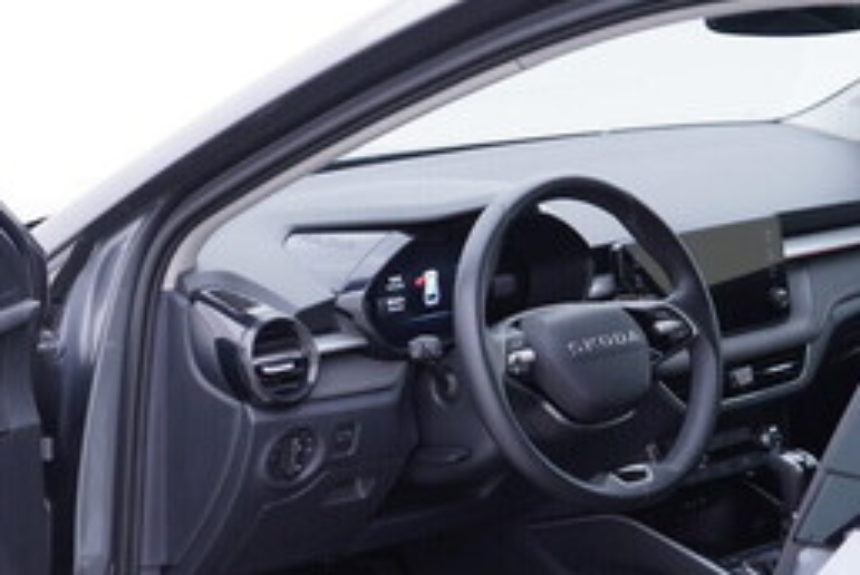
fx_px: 1842
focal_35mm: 77
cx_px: 80
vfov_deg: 17.5
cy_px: 523
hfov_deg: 25.4
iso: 125
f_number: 2.8
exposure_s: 1/40
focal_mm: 24
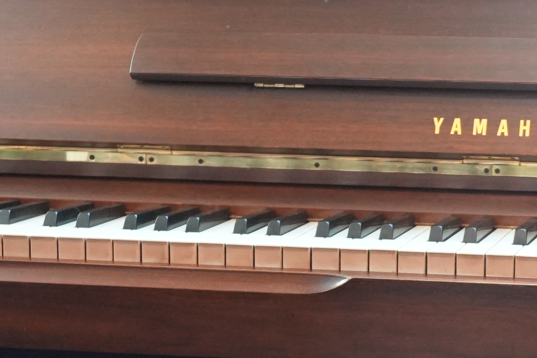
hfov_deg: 15.4
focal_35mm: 132
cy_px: 328
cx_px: 495
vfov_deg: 10.3
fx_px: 1964
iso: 2000
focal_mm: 25
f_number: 2.8
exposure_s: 1/160
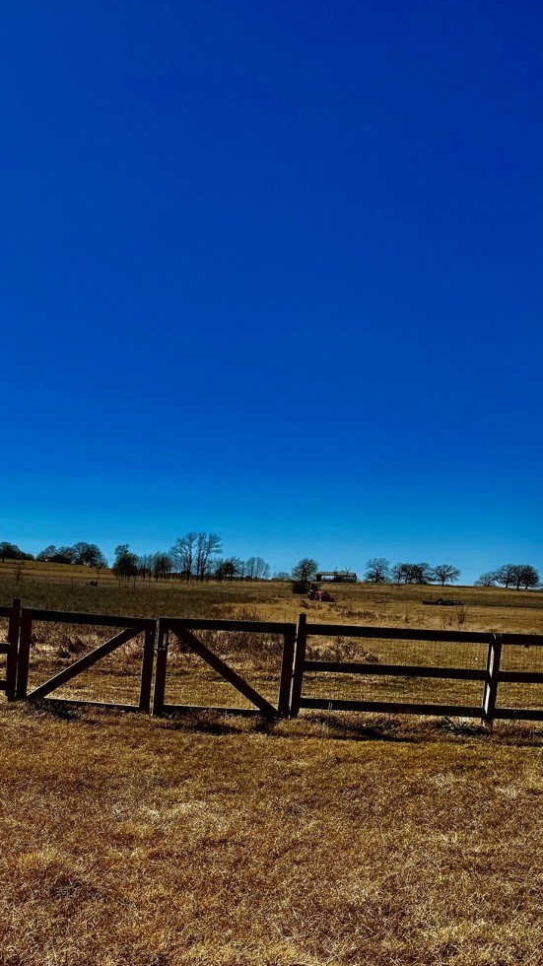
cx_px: 87
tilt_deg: -1.1
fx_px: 1050
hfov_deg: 28.2
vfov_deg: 48.1
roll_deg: -3.5
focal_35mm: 41
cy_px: 682
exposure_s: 1/6711
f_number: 1.78
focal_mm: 6.76
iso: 80
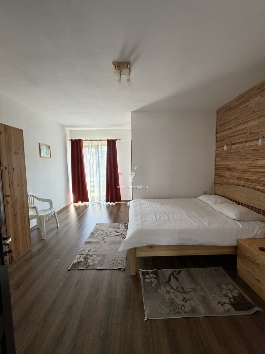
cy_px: 177
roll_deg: +0.8
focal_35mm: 14
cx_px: 132
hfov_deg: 85.7
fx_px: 143
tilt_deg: -5.0
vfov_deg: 102.1
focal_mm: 2.22
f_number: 2.2
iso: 320
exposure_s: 1/69
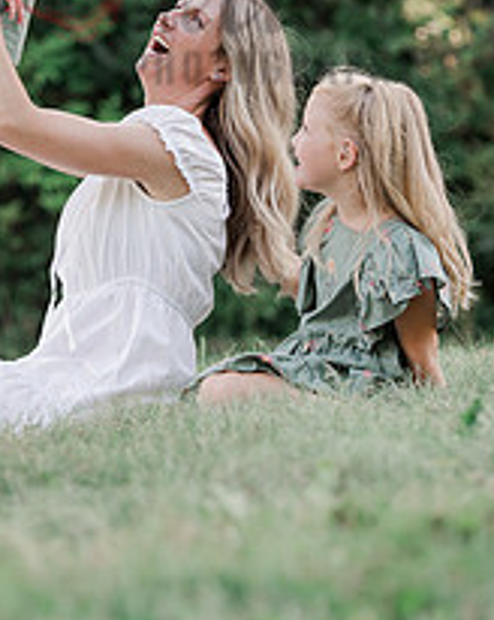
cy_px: 0
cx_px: 87
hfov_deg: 8.1
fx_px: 3464
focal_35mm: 189
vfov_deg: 10.2
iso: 320
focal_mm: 92
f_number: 3.5
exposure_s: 1/250
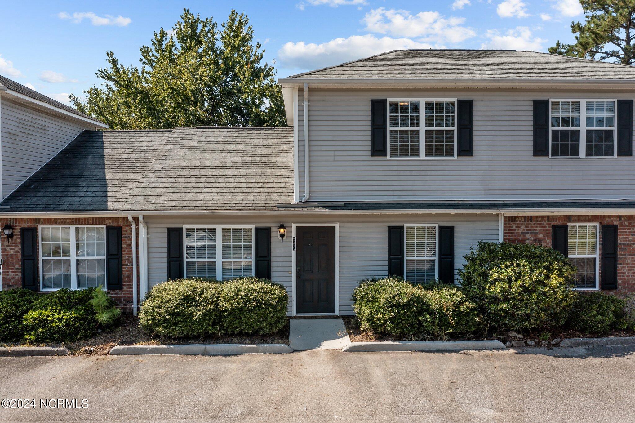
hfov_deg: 65.5
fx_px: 494
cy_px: 212
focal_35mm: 28
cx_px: 318
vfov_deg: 46.4
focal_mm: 10.26
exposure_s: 1/80
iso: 100
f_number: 4
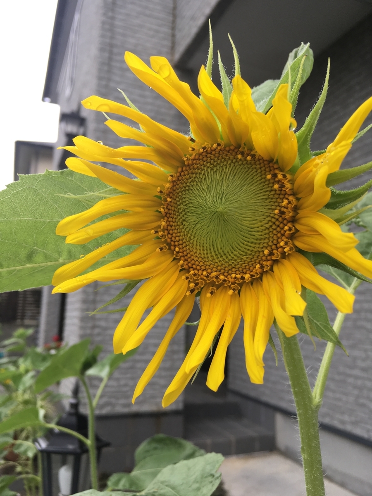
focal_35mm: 29
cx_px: 186
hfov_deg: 48.2
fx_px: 416
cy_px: 248
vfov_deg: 61.7
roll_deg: -1.7
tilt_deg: +8.3
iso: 32
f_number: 2.2
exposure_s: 1/120
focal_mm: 4.15
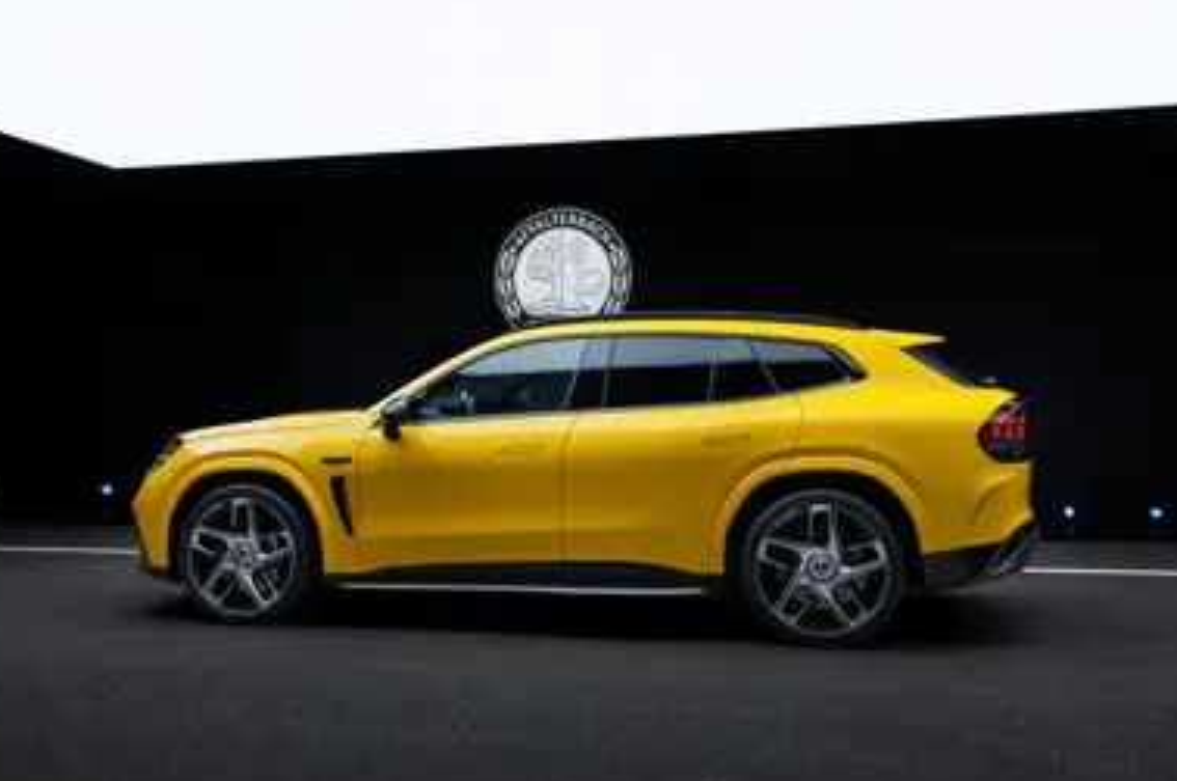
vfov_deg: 36.8
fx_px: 1175
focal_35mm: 36
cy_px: 392
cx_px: 576
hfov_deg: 53.2
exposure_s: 1/8
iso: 100
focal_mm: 34
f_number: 8
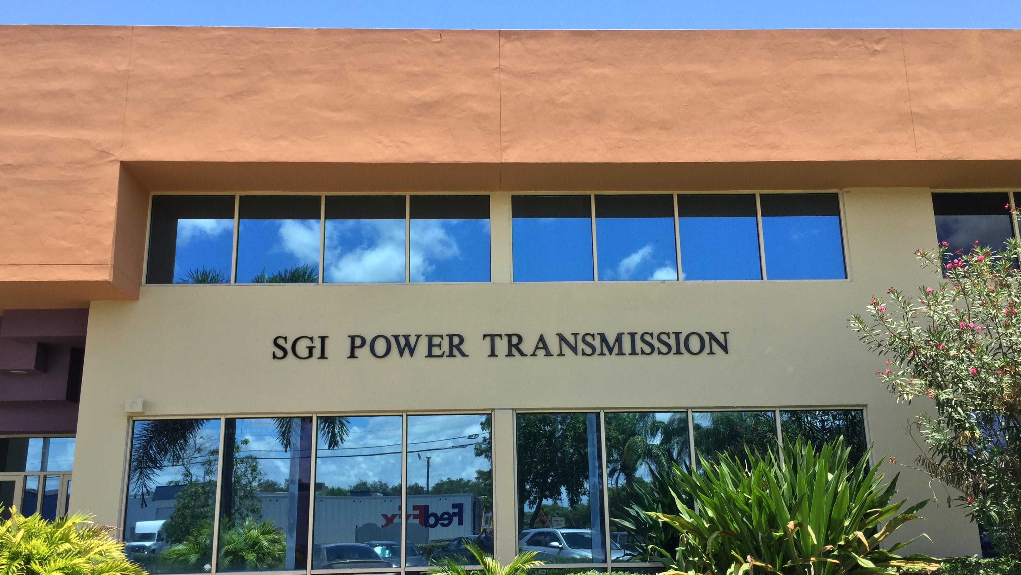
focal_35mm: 32
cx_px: 514
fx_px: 866
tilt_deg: +12.2
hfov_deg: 61.0
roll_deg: +0.2
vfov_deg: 36.7
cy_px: 306
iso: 32
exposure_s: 1/964
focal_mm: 4.15
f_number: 2.2
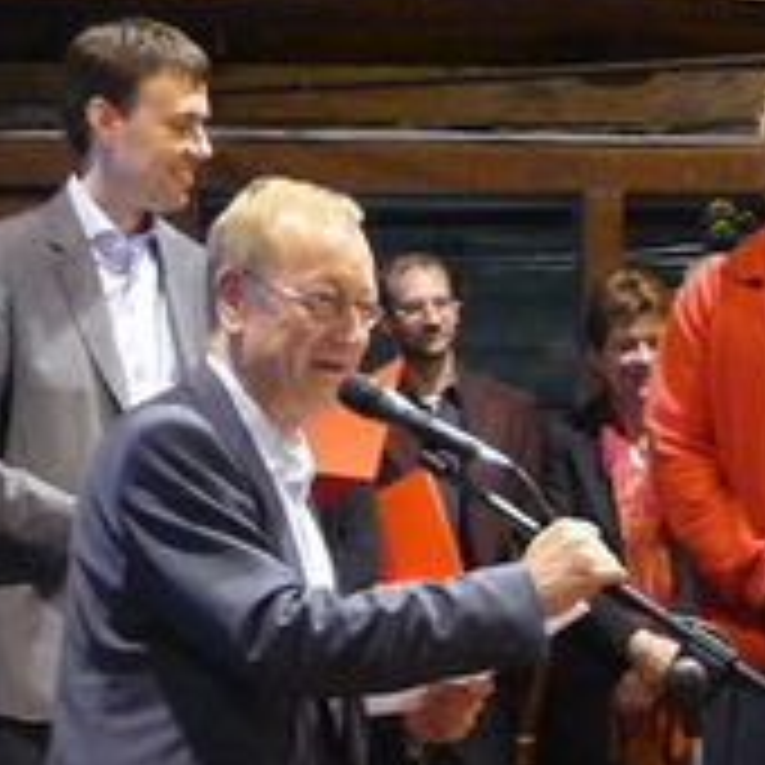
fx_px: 3475
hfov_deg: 12.5
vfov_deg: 12.5
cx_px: 536
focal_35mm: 139
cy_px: 621
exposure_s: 1/13
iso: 800
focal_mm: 11.1
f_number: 3.9
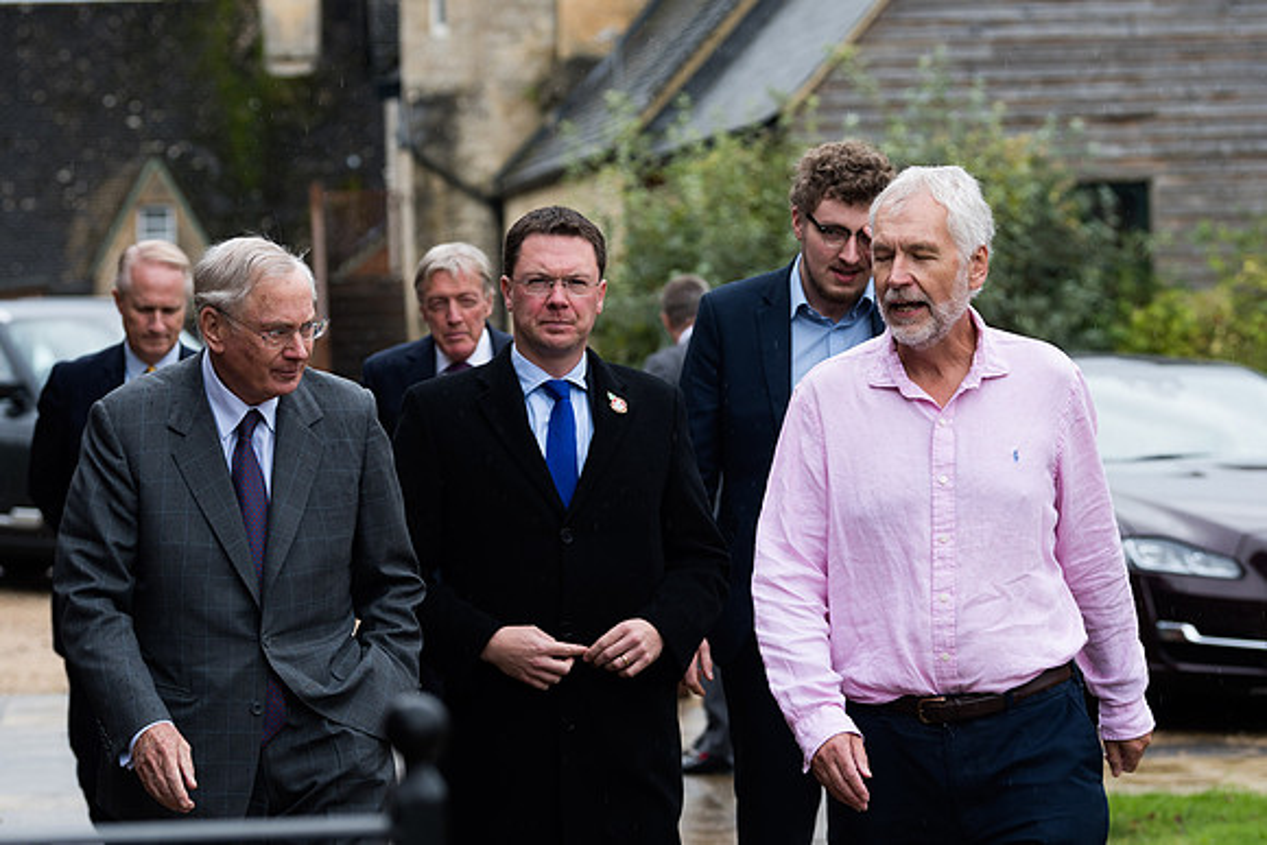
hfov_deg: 14.4
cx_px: 634
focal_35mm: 142
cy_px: 422
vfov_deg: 9.6
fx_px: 5016
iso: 250
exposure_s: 1/400
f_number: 4
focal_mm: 95
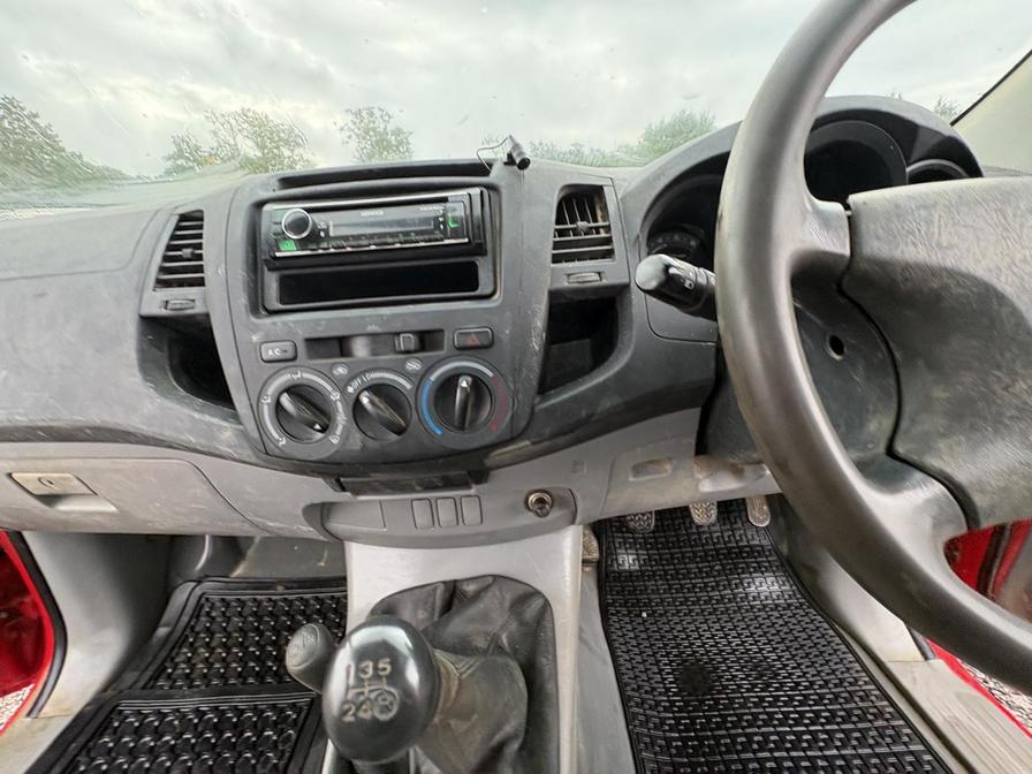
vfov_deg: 85.7
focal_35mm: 14
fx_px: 417
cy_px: 387
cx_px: 516
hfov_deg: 102.1
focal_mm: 2.22
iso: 160
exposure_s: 1/99
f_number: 2.2
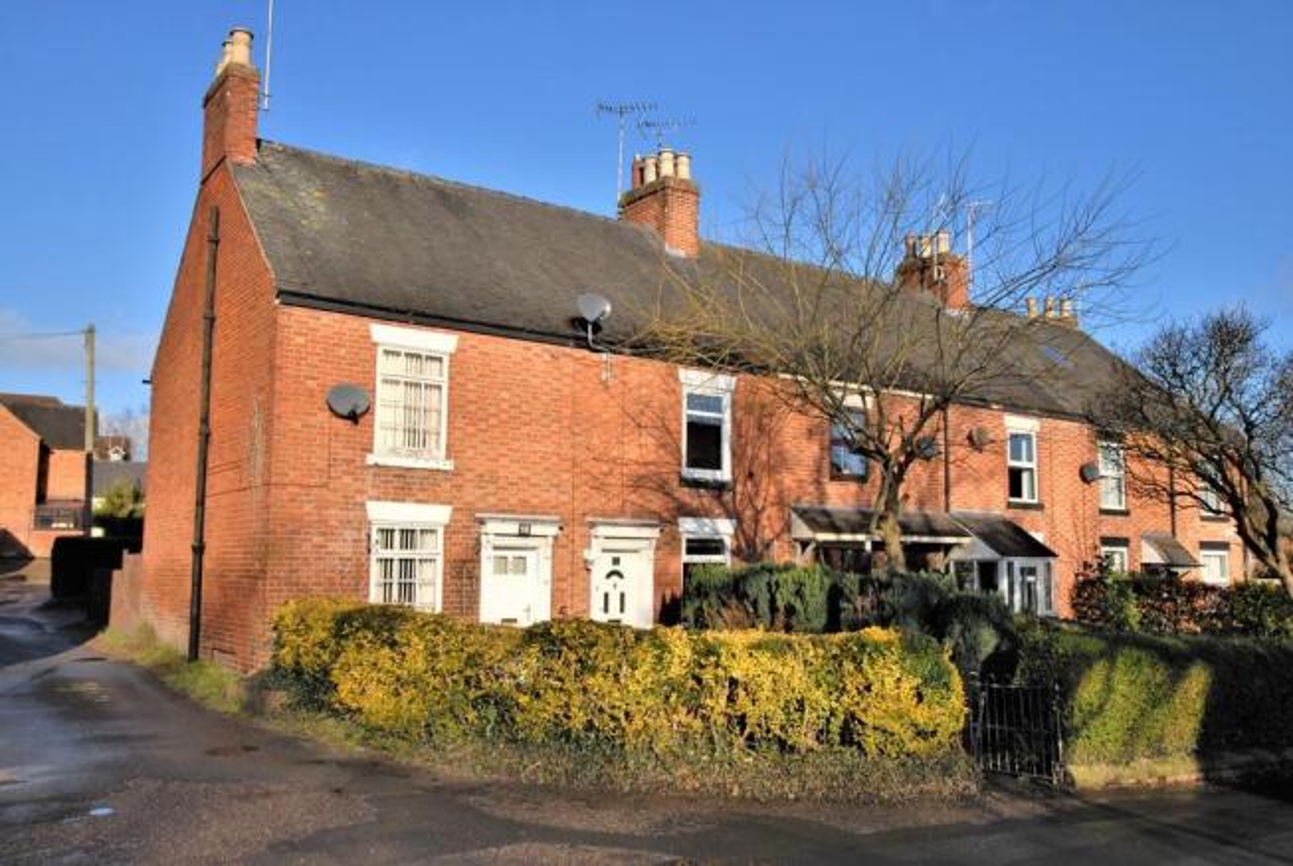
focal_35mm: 30
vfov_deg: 43.7
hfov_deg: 61.9
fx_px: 1079
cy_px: 433
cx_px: 646
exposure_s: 1/350
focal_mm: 20
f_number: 9
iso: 200
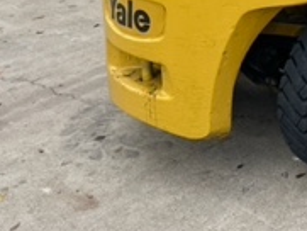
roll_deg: +0.2
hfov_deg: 20.0
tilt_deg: -8.5
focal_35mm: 85
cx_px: 453
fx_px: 754
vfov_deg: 15.6
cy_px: -144
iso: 80
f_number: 1.78
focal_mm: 6.86
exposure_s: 1/1198
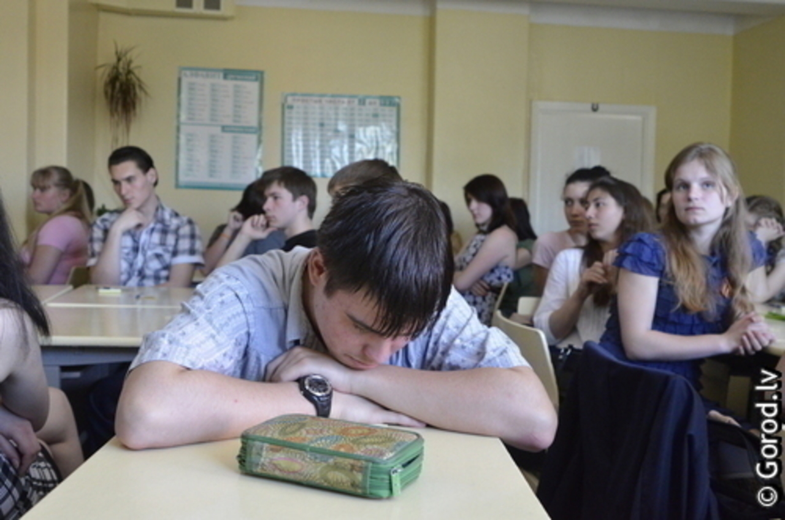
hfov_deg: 53.2
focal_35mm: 36
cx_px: 392
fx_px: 783
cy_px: 260
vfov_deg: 36.7
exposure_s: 1/320
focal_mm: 24
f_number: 4
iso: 3200
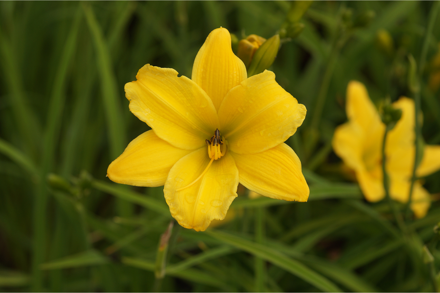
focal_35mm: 150
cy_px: 146
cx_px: 220
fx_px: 1833
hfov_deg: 13.7
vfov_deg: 9.1
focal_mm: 100
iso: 100
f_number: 5.6
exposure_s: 1/160
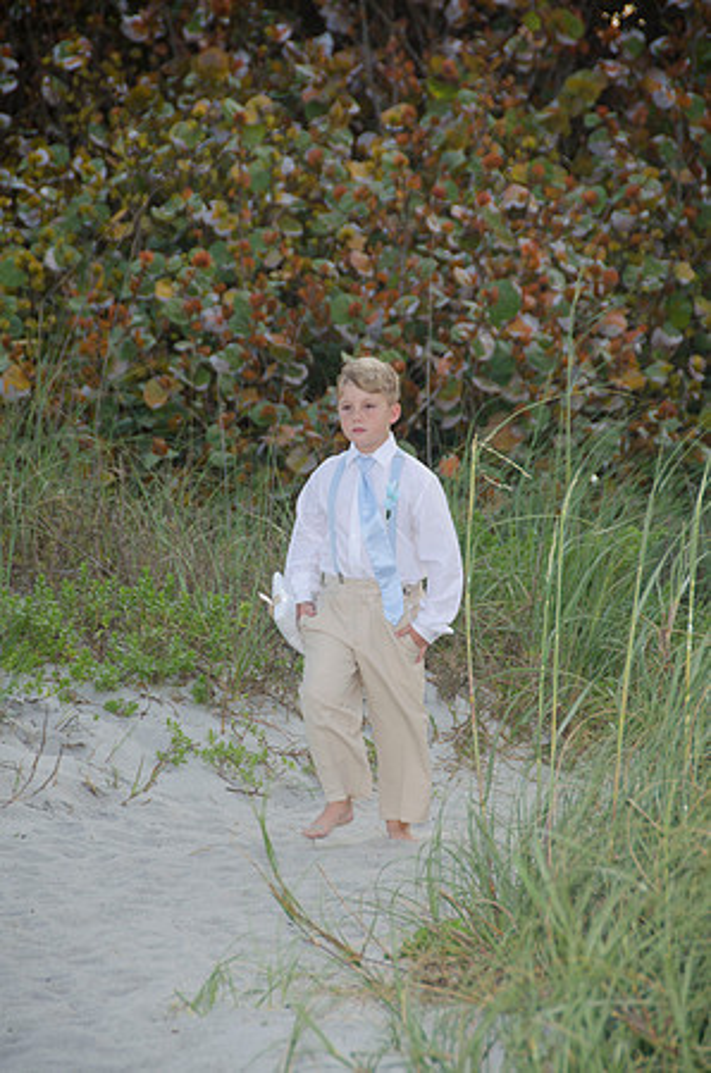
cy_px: 536
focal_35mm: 202
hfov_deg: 6.8
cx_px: 356
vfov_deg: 10.2
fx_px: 6026
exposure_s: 1/250
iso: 100
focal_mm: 135
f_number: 5.6
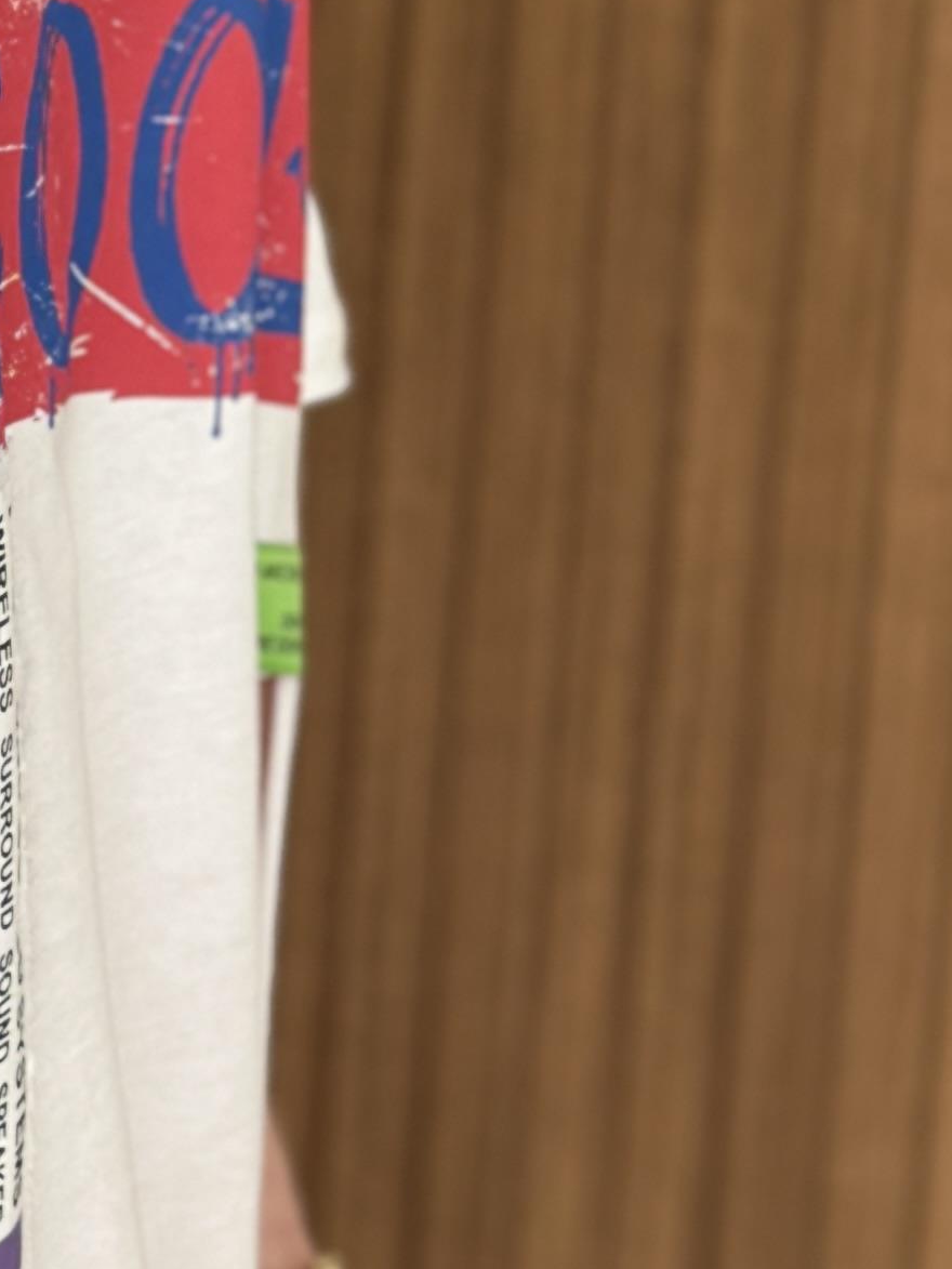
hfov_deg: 8.8
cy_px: 596
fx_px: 6049
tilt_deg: -10.9
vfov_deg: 12.0
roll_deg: -3.6
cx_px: -329
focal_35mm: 165
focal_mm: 6.86
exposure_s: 1/251
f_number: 1.78
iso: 80
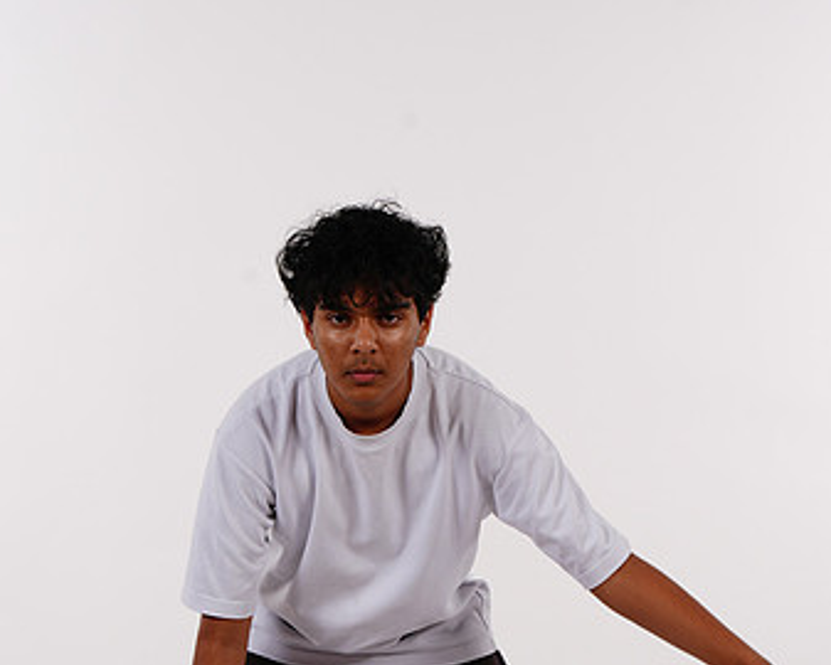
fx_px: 6201
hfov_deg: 7.7
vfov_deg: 6.1
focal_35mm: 252
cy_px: 709
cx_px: 457
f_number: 9
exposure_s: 1/500
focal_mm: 156
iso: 200
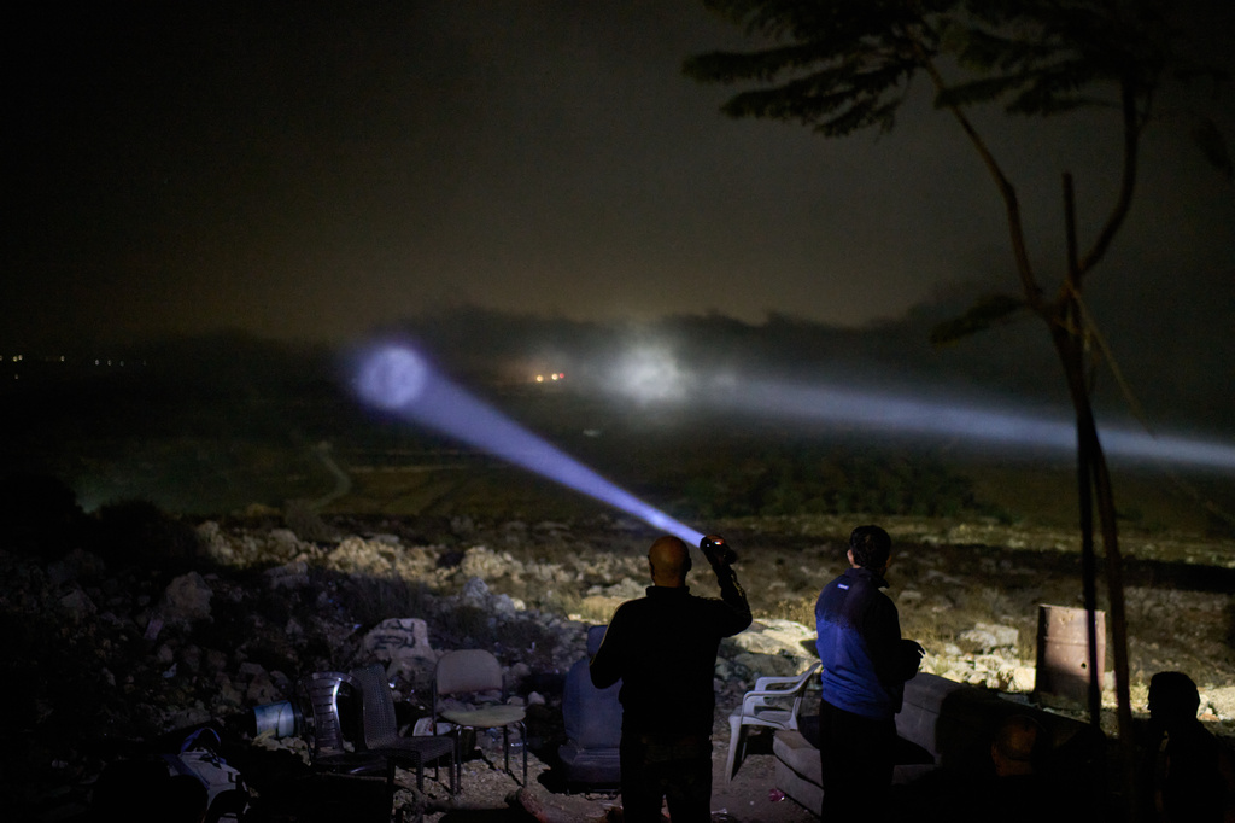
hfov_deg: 54.4
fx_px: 1200
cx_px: 618
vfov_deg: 37.8
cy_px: 412
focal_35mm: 35
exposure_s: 1/80
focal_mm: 35
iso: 8000
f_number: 1.6
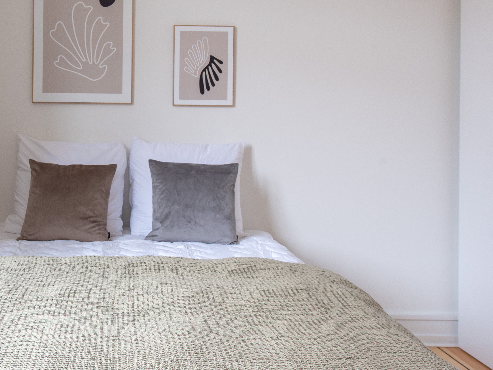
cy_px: 134
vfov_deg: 35.7
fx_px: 570
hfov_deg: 45.1
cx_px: 121
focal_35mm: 40
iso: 125
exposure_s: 6
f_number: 9.5
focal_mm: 24
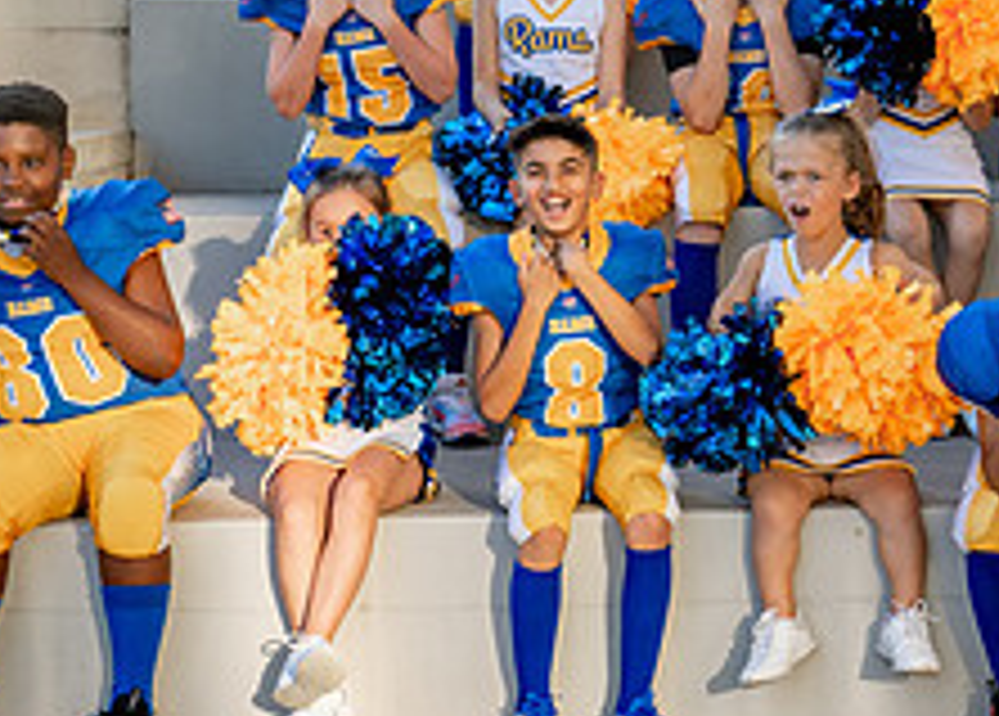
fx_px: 4260
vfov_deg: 9.6
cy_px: 125
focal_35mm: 150
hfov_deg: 13.1
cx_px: 1147
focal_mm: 50
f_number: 3.2
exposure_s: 1/500
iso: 160
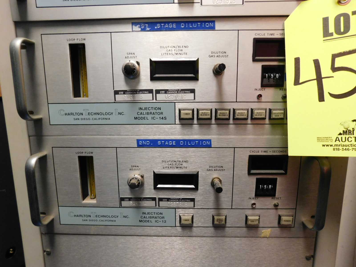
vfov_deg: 58.9
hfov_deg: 73.9
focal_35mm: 23
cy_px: 134
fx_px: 237
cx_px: 178
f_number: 3
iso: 320
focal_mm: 4
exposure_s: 1/30
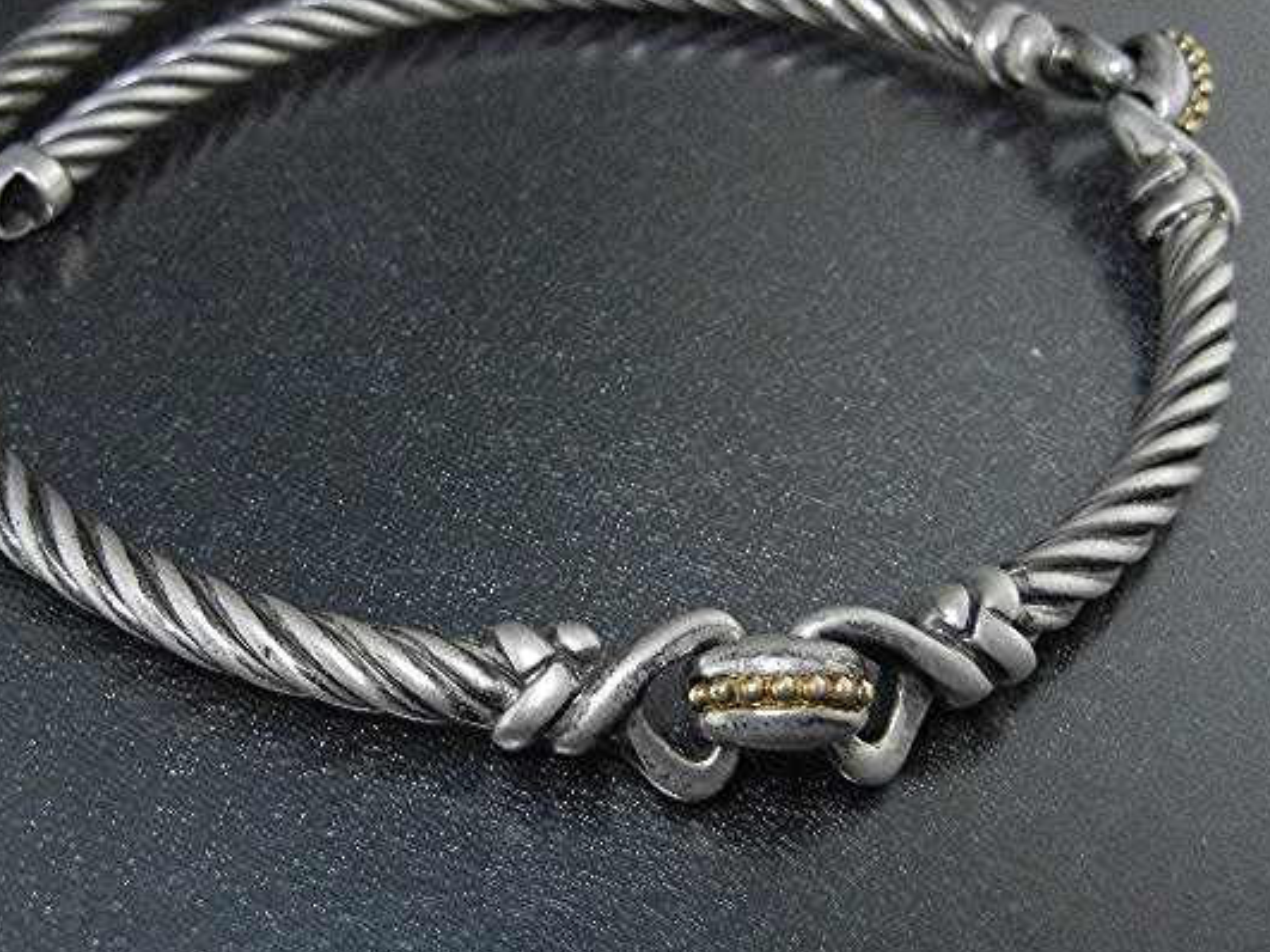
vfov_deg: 35.0
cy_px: 395
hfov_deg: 45.6
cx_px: 519
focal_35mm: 41
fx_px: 1504
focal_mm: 6.2
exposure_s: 1/30
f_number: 7.2
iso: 800
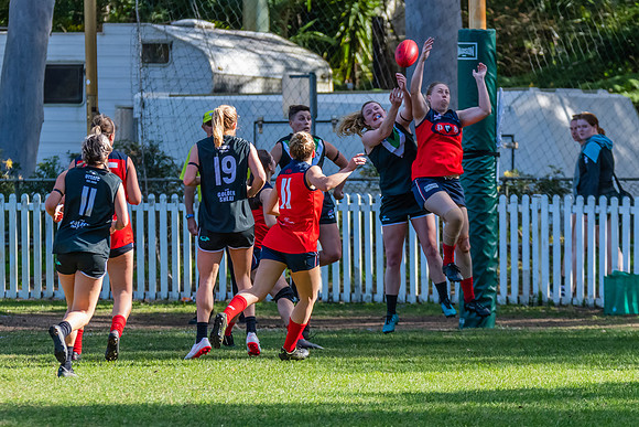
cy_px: 215
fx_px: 8962
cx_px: 299
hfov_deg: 4.1
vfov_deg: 2.7
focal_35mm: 505
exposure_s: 1/1600
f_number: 5.6
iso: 1400
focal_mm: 280
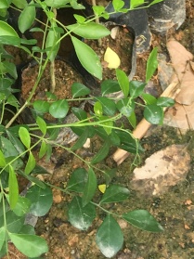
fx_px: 830
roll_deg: +4.6
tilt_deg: -41.4
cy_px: -198
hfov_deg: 13.1
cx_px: -16
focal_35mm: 111
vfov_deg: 15.4
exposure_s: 1/154
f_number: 2.2
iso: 25
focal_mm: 4.15
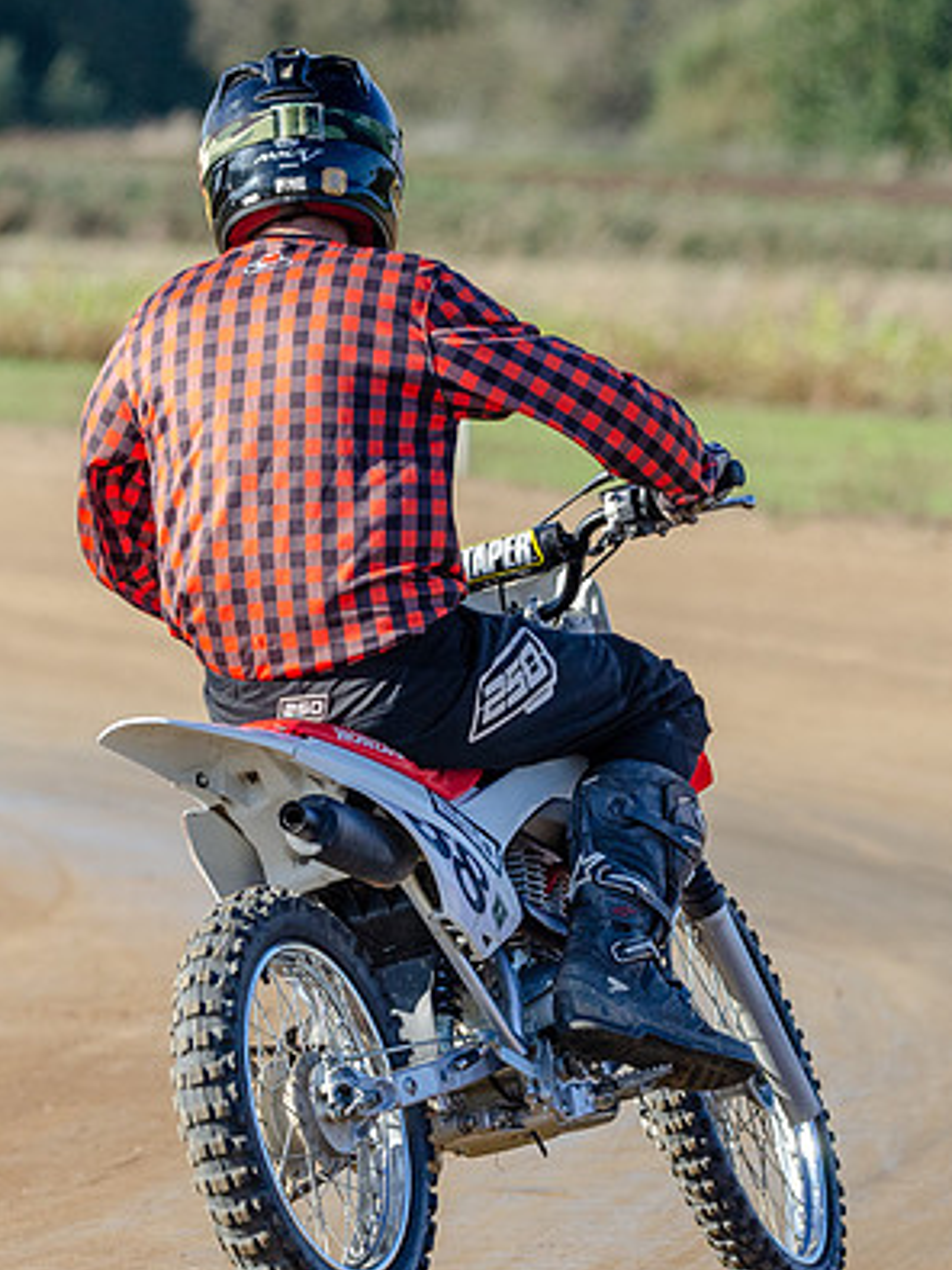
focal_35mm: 570
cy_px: 688
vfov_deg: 3.5
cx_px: 214
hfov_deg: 2.6
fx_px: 20913
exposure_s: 1/1250
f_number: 5.3
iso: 400
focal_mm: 230
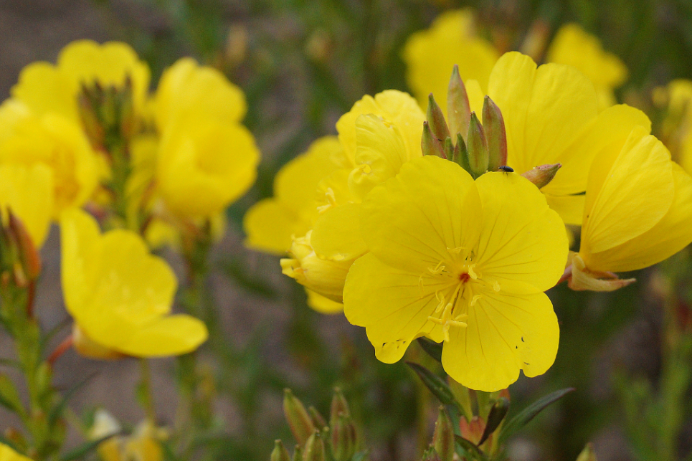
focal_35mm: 103
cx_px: 353
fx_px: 1972
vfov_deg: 13.3
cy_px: 263
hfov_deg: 19.9
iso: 1600
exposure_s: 1/1600
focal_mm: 55
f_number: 10
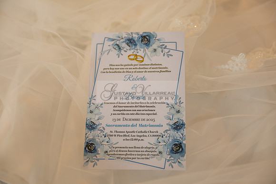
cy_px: 92
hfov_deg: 40.3
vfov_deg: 27.5
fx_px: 376
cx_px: 138
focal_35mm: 49
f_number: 2.8
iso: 250
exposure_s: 1/100
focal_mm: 49
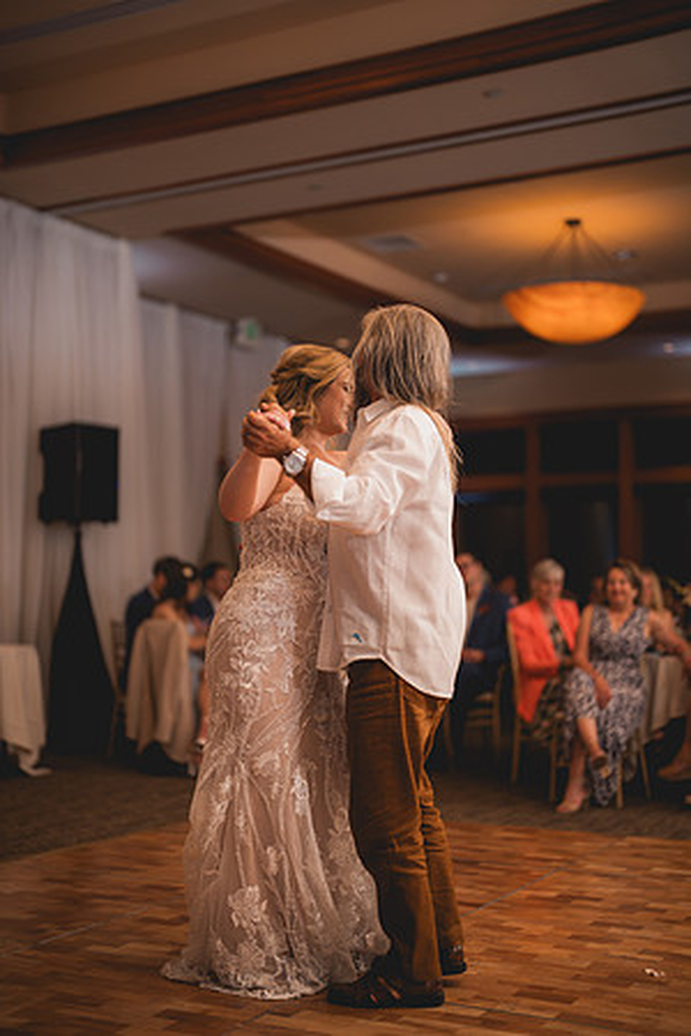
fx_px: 1439
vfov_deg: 39.6
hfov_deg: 27.0
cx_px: 346
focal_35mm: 50
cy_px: 518
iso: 125
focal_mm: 50
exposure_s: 1/250
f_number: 1.2
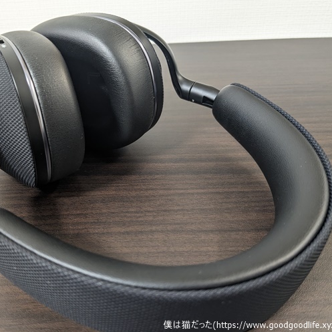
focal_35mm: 32
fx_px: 347
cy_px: 166
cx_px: 121
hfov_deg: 50.5
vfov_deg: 51.1
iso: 164
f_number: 1.73
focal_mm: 4.38
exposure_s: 1/25
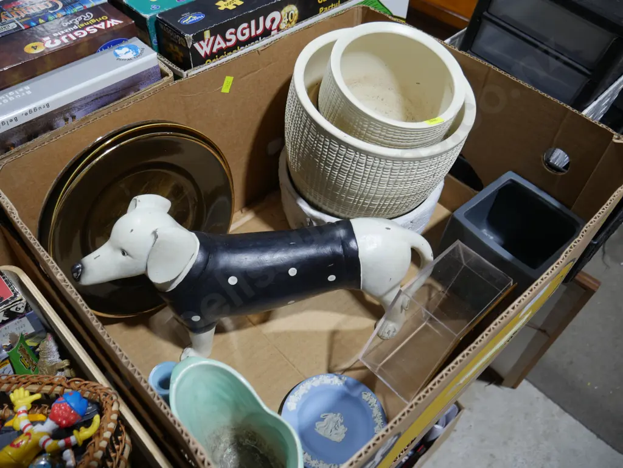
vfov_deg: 49.8
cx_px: 312
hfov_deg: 63.4
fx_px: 504
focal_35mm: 28
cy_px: 234
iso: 200
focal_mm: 14
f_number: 3.5
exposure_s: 1/80
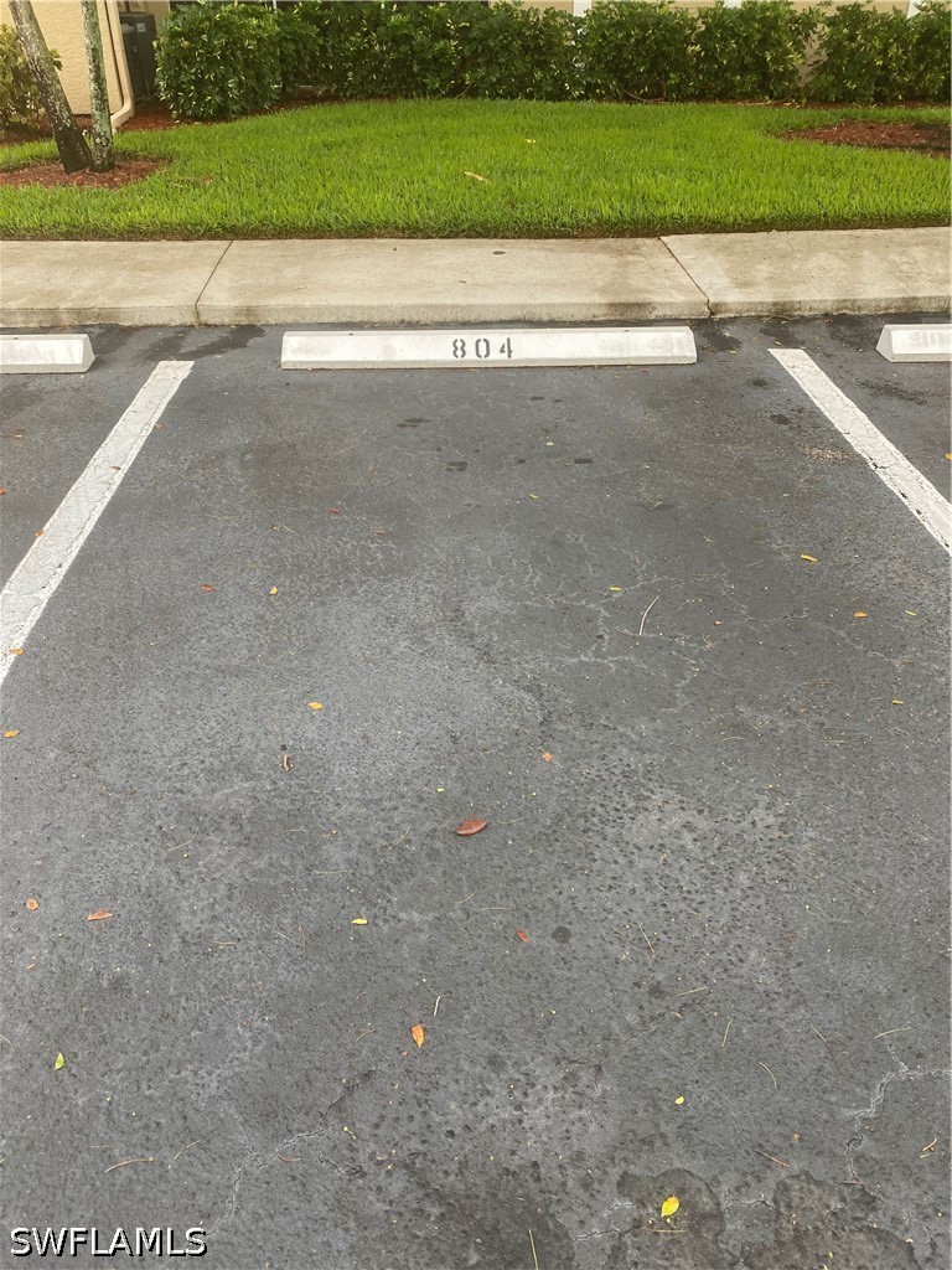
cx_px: 476
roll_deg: -0.3
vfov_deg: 67.3
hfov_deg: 53.1
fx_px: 953
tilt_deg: -32.4
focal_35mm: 26
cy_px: 635
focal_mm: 4.25
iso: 64
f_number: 1.8
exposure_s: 1/122
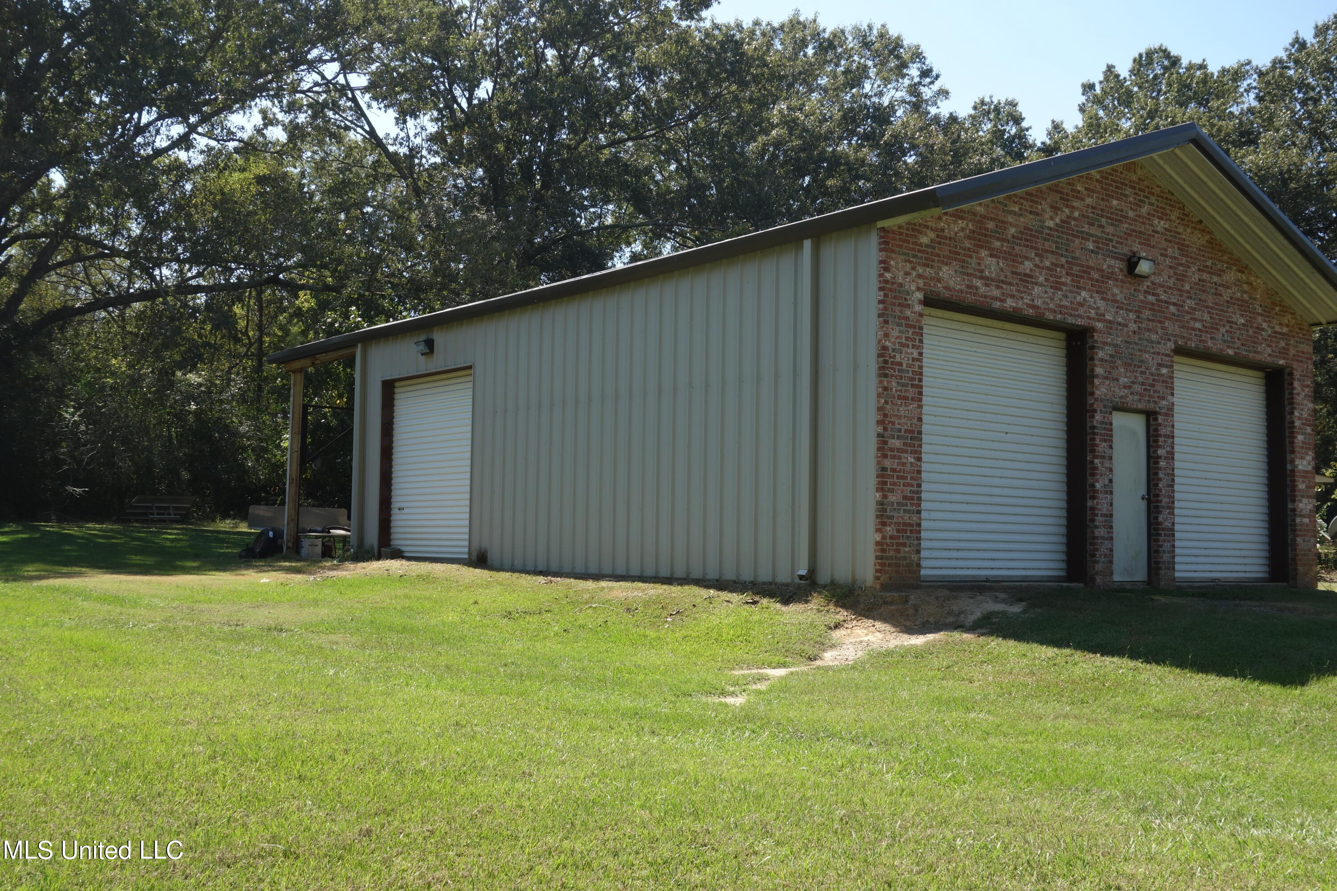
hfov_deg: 53.1
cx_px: 668
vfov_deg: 36.9
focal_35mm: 36
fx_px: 1337
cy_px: 446
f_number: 5.6
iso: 125
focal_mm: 13.25
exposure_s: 1/250
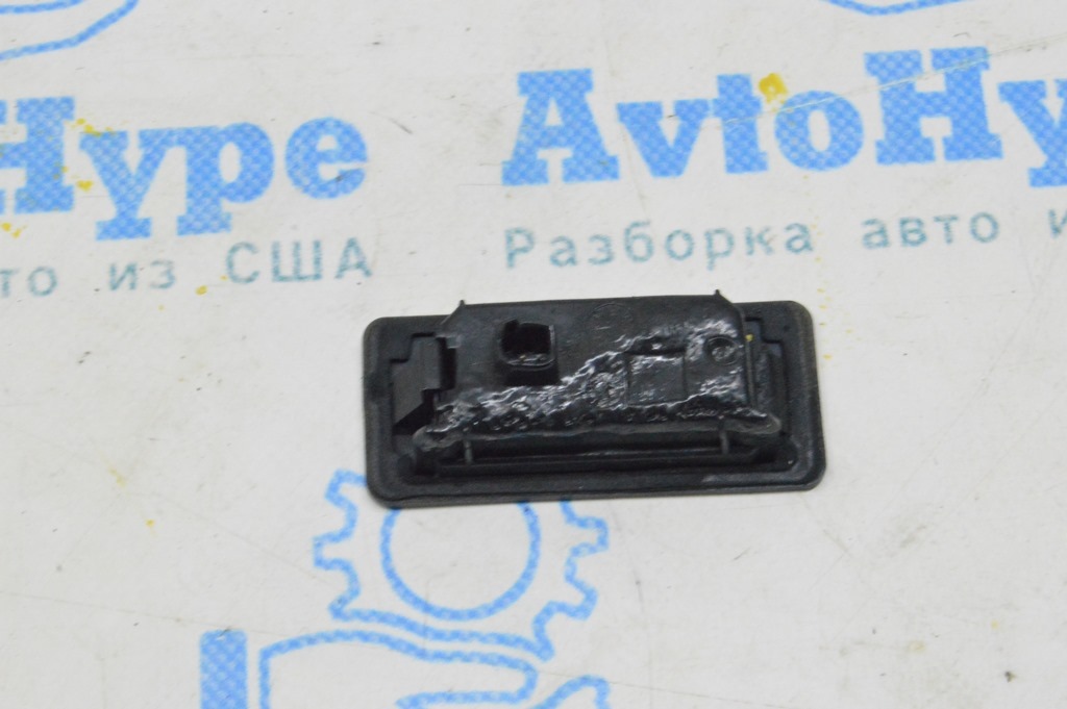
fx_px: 2443
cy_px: 354
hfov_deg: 24.6
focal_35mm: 82
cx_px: 534
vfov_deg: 16.5
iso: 6400
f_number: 20
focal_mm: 55
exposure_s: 1/20
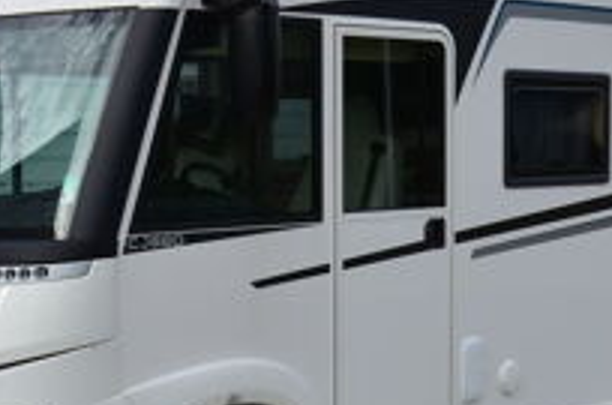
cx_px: 351
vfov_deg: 15.4
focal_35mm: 88
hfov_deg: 23.1
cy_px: 252
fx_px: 1495
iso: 200
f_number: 11
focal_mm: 25
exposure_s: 1/100
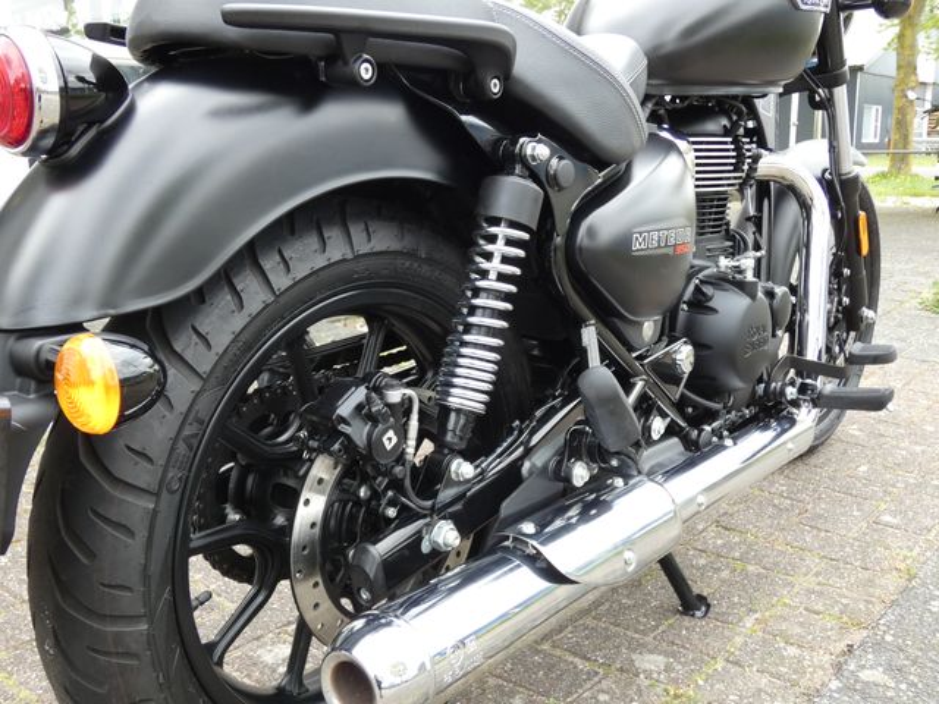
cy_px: 352
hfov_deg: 52.6
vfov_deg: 40.7
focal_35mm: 35
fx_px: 949
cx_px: 470
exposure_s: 1/80
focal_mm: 6.2
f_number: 3.4
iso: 125
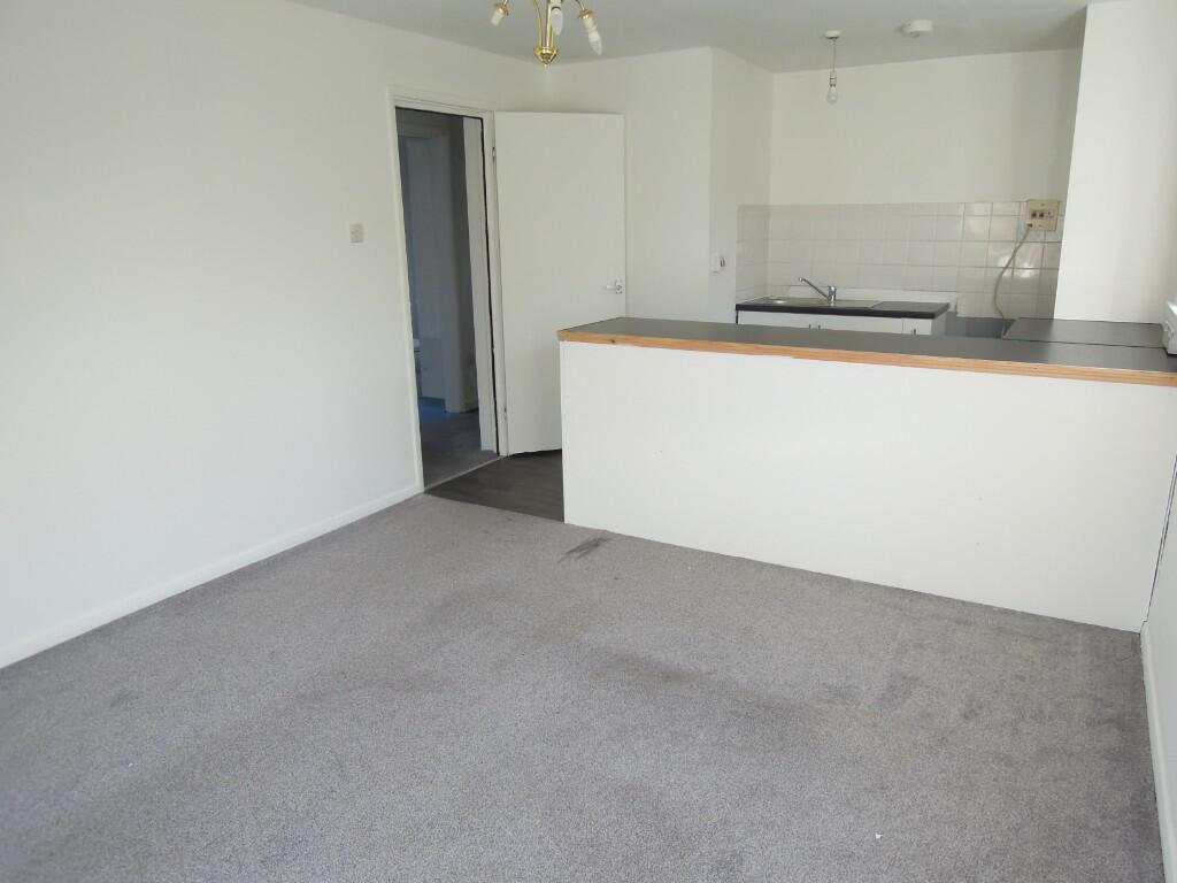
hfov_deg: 71.6
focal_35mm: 24
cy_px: 442
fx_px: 816
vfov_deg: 56.8
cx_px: 588
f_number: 2.8
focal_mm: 4.3
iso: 160
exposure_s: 1/125
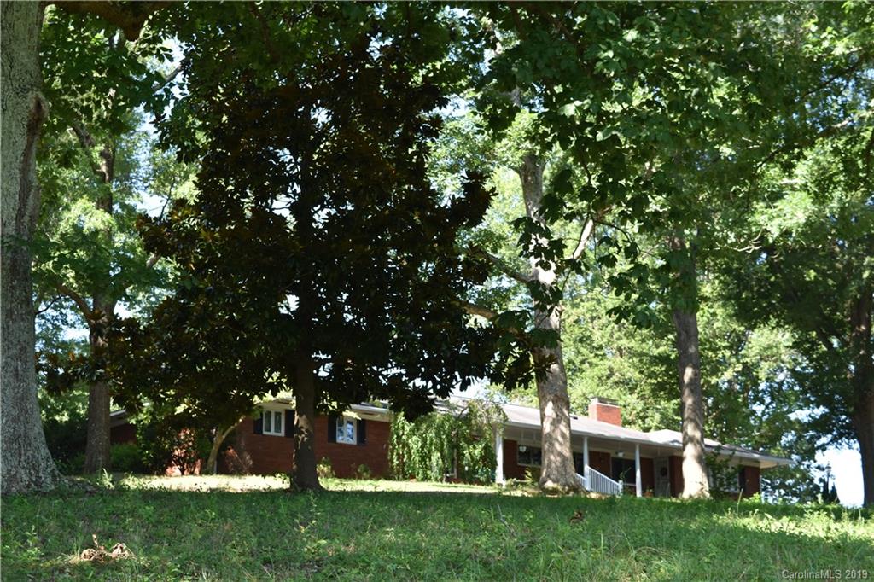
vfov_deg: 21.6
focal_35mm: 63
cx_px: 437
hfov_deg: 31.9
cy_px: 291
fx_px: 1529
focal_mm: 42
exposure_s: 1/200
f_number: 7.1
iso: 400
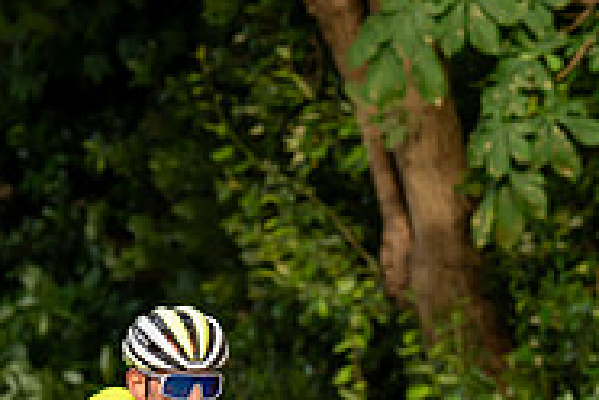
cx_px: 116
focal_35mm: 405
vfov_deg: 3.4
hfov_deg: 5.1
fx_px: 6738
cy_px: 405
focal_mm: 130
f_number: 3.5
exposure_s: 1/800
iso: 400
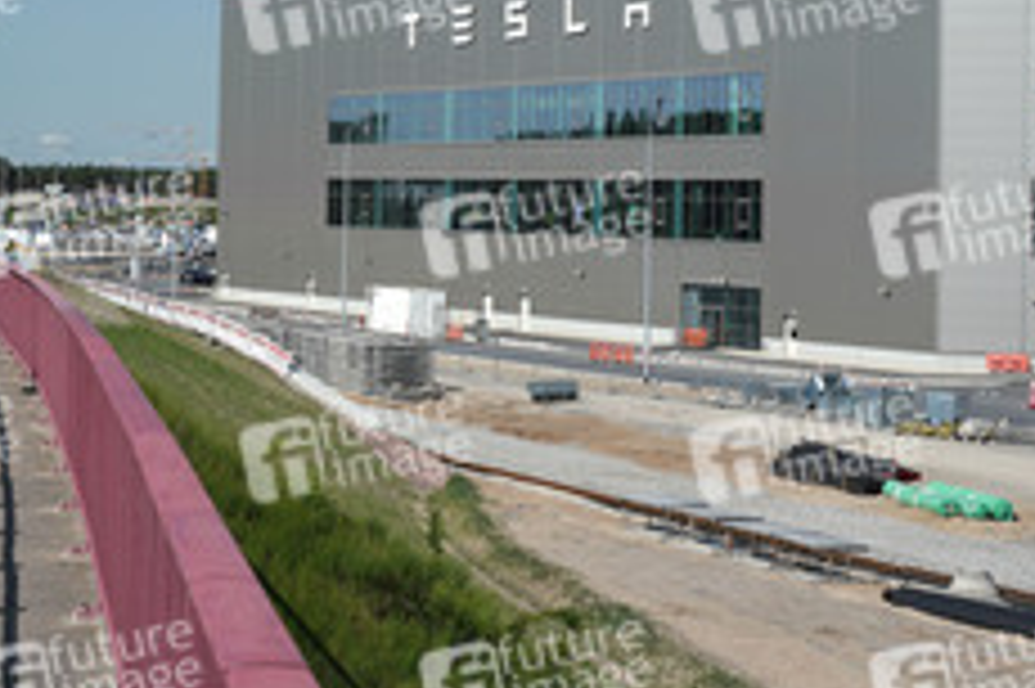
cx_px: 416
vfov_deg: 14.7
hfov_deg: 22.1
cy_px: 112
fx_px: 2643
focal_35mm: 92
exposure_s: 1/200
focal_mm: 47
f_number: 8
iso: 100
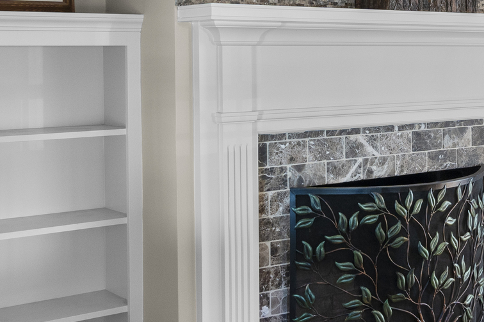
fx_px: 874
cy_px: 61
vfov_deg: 20.7
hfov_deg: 30.5
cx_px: 350
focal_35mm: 65
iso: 200
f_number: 9
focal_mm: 16
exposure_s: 4
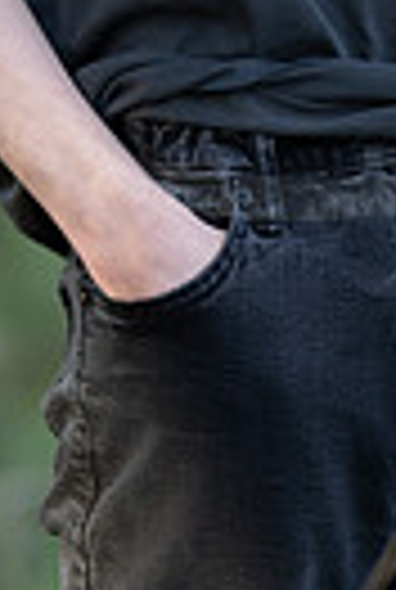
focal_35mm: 435
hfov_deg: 3.2
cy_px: -365
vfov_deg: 4.7
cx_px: 252
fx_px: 7139
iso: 80
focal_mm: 85
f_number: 1.3
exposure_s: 1/500
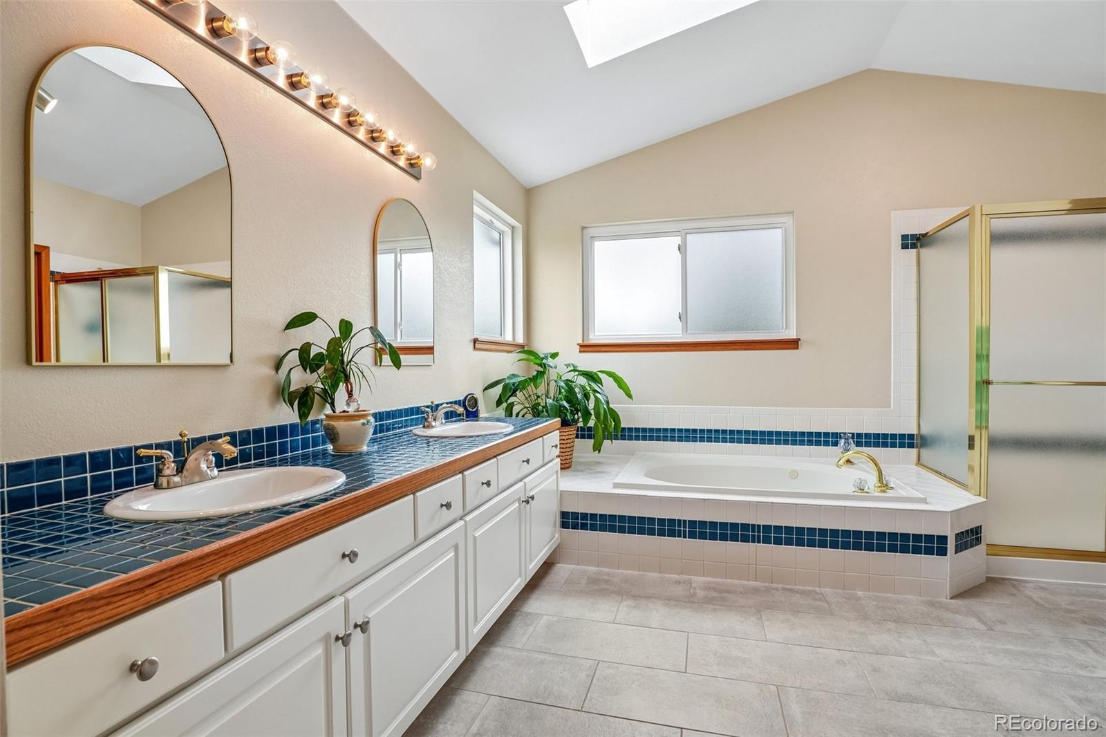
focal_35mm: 16
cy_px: 368
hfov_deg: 95.0
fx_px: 507
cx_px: 553
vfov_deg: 72.0
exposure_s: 1/30
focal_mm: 11
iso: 100
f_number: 8
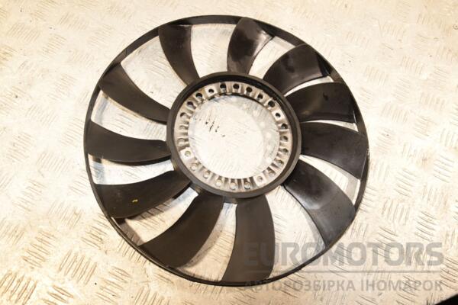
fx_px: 401
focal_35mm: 32
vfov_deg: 41.7
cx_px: 229
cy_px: 152
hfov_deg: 59.5
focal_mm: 21
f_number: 9
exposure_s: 1/200
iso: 1600
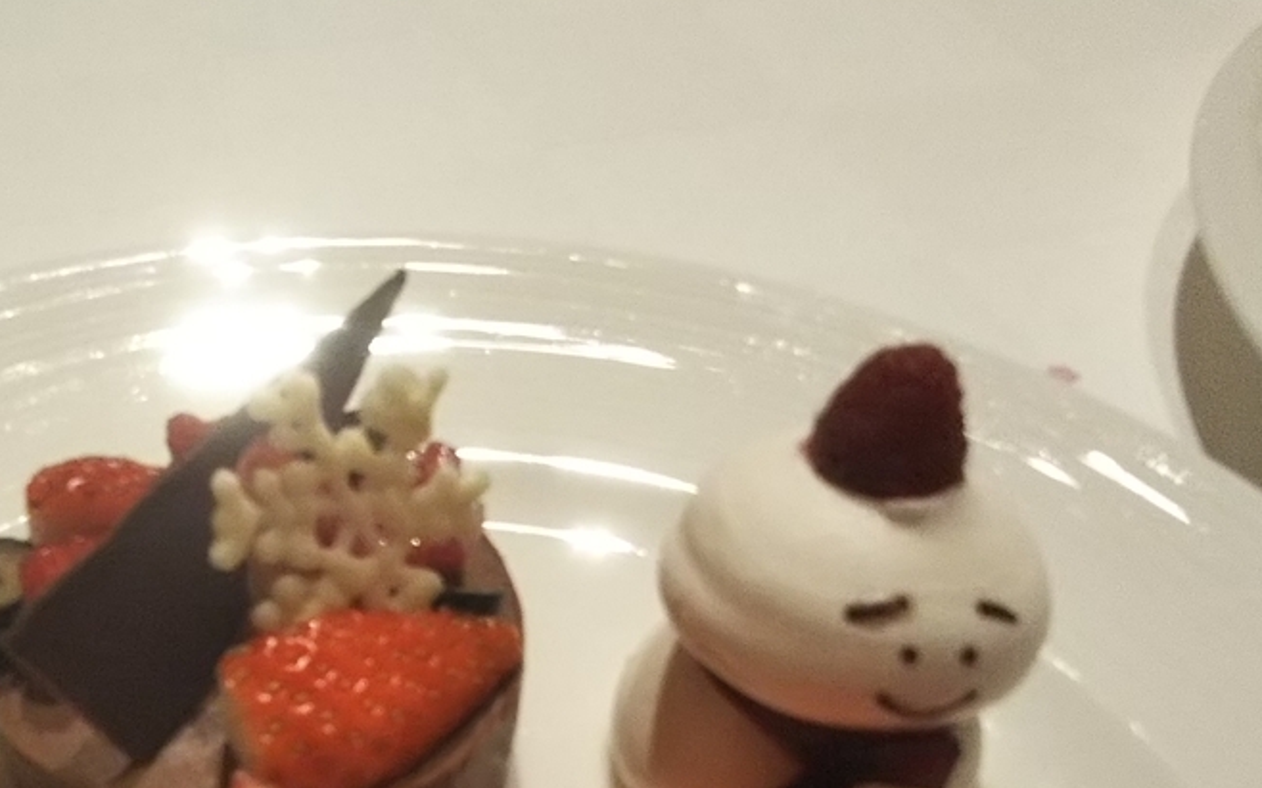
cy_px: 807
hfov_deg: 34.4
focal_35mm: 58
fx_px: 1994
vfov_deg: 21.5
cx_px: 332
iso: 200
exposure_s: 1/30
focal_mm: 4
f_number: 2.2
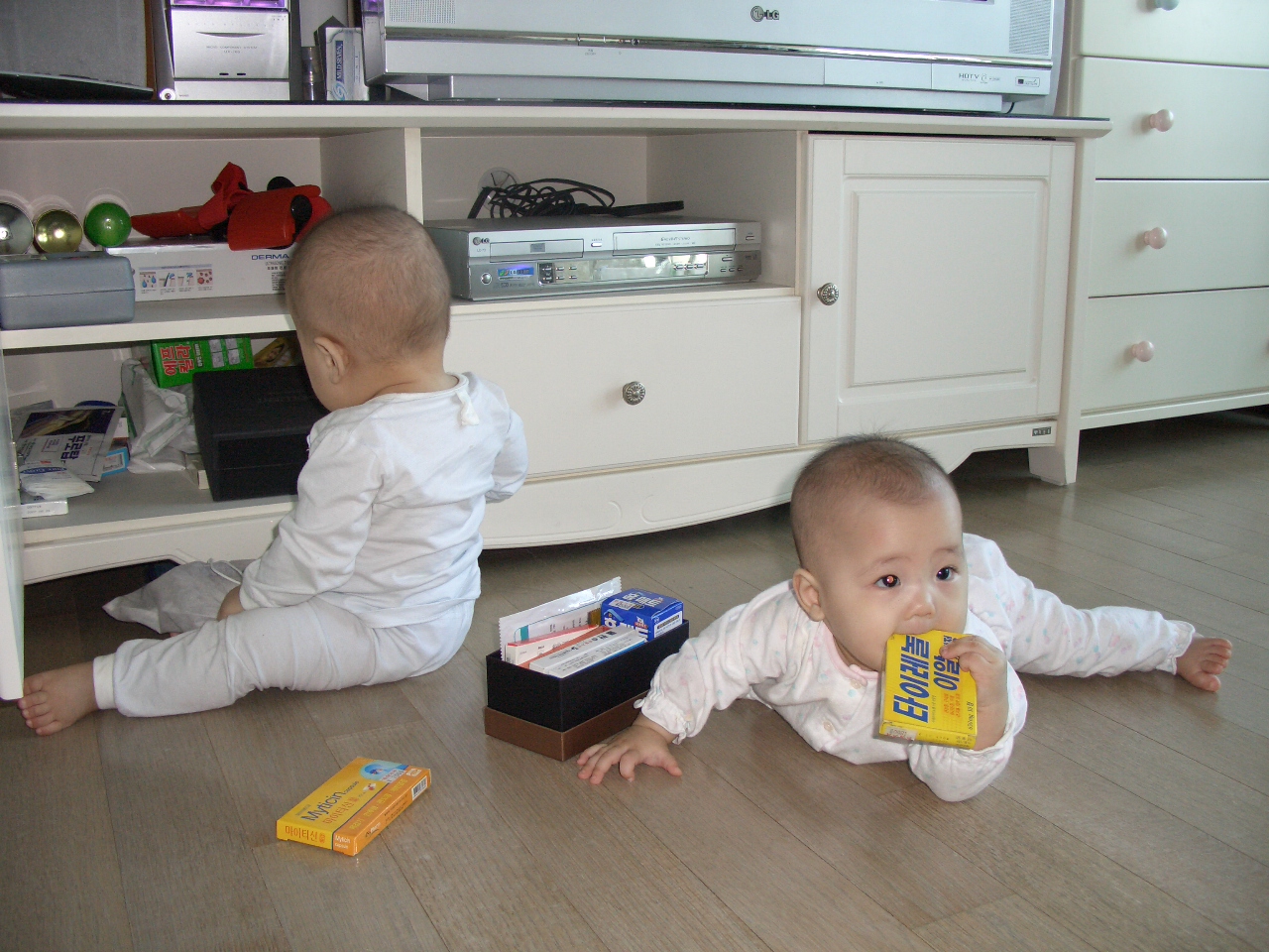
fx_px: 1210
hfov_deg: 55.4
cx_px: 634
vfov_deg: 42.9
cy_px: 476
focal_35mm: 33
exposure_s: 1/60
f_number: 2.8
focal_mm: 7.1
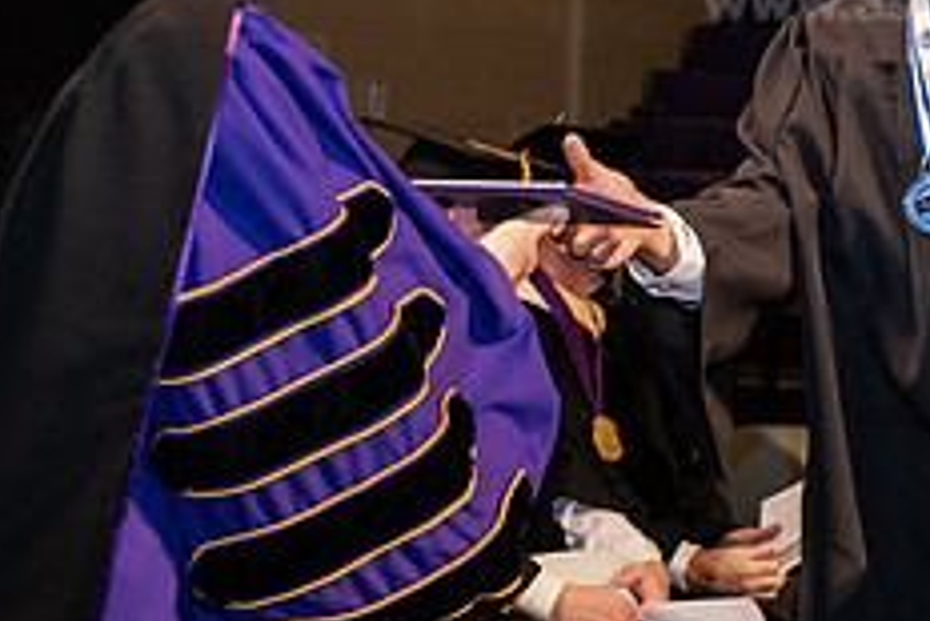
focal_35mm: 155
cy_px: 86
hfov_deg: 13.2
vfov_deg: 8.8
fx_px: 4007
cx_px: 521
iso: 1600
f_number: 6.3
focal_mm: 62
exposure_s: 1/200
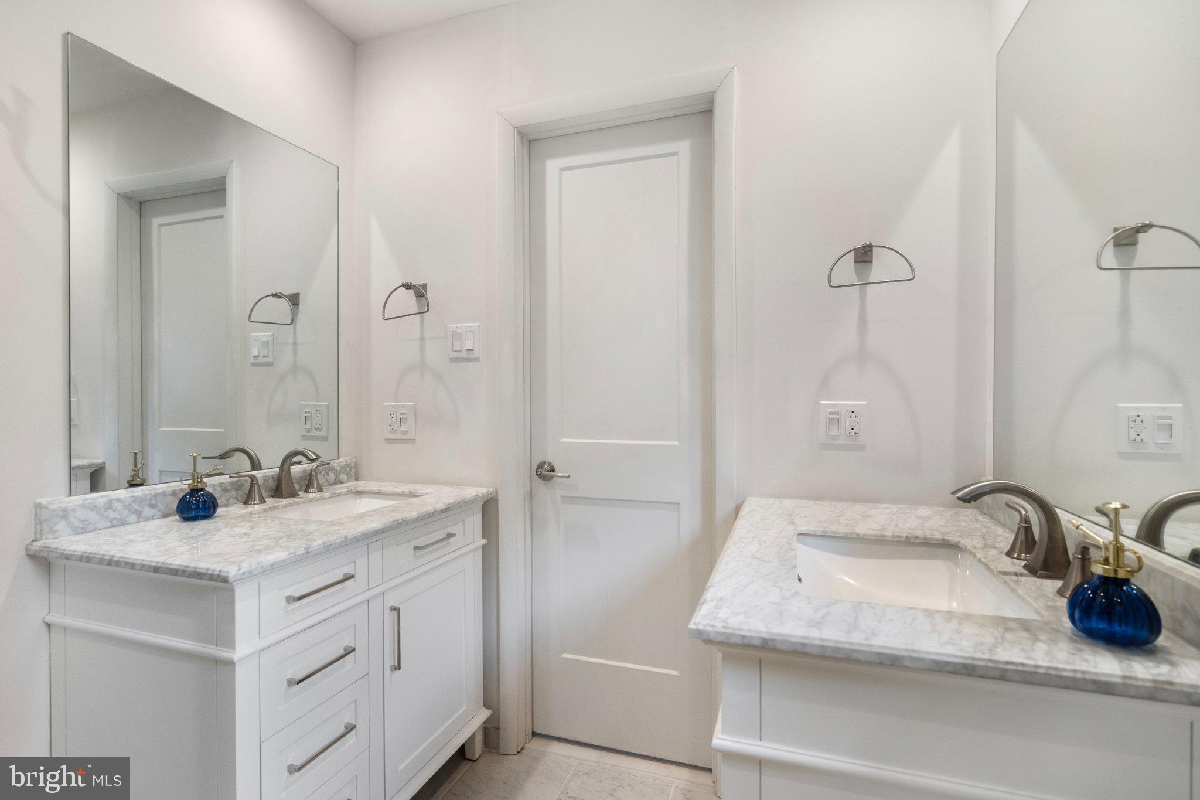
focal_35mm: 16
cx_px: 600
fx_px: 533
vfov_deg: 73.7
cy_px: 400
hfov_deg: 96.7
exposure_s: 1/15
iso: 1250
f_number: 8
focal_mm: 16
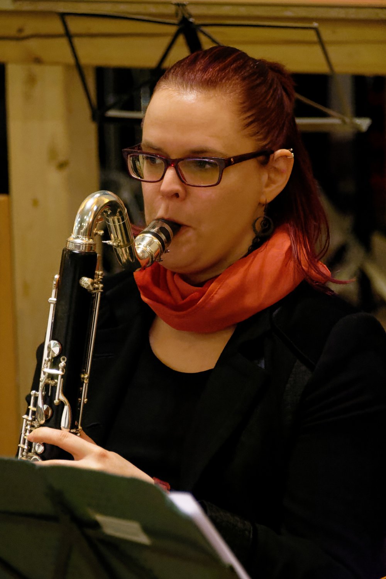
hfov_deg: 3.7
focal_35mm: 375
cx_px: 193
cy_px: 290
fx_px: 6031
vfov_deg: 5.5
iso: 25600
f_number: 6.3
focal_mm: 250
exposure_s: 1/200
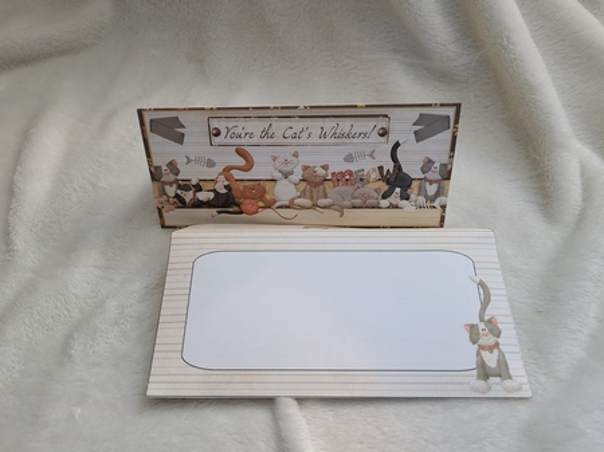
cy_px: 226
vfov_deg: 53.0
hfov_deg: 67.3
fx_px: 453
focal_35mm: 26
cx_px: 302
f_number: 1.8
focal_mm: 5.4
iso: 80
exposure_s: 1/120
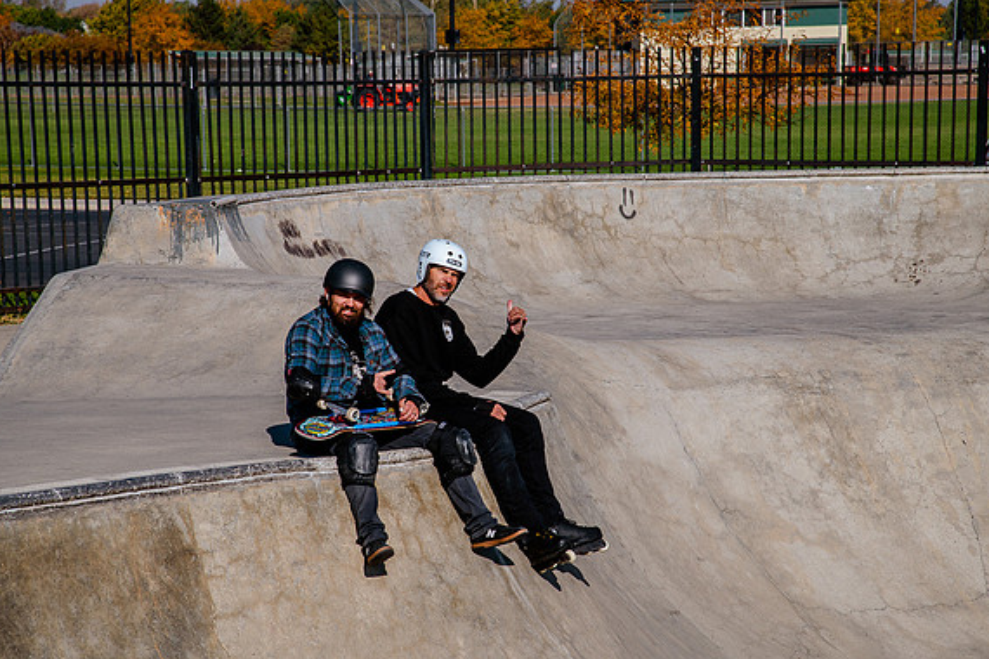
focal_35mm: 122
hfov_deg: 16.8
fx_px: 3351
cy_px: 330
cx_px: 491
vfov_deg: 11.2
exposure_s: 1/500
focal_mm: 120
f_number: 11
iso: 200
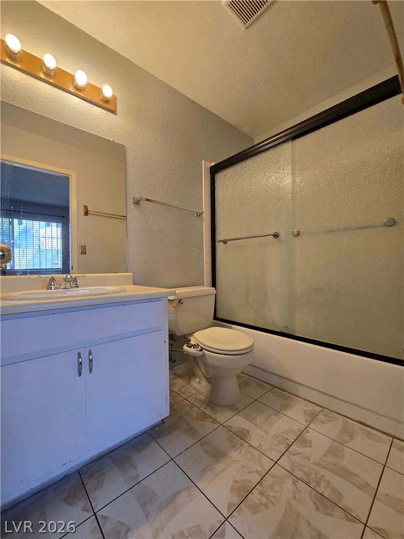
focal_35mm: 13
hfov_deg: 89.9
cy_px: 270
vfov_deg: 106.2
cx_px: 202
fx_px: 202
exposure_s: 1/60
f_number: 2.2
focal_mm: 2.2
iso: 80
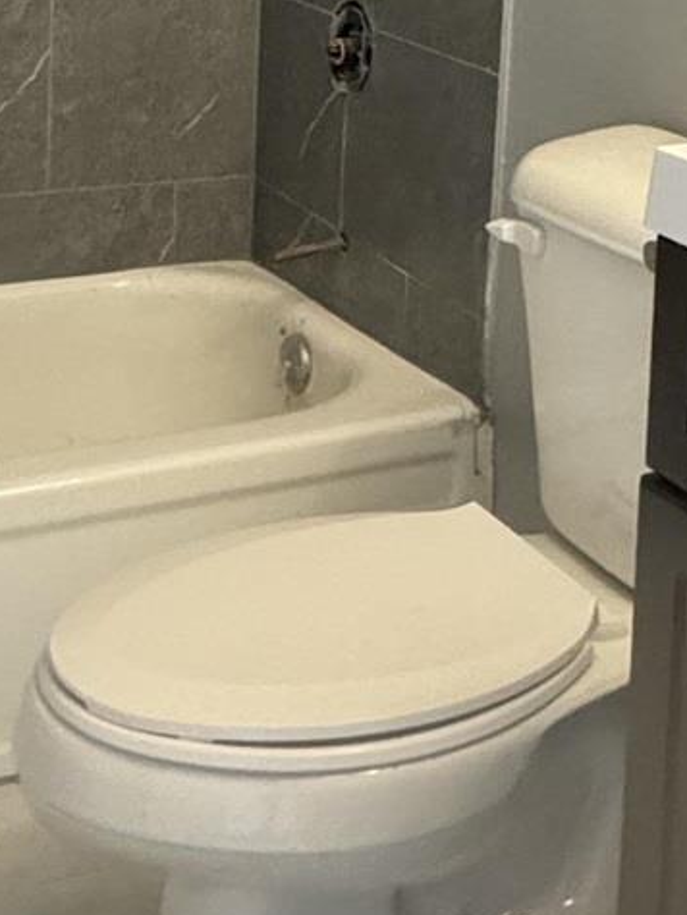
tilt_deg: -7.3
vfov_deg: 26.6
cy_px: -48
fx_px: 1798
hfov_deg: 21.6
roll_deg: -2.1
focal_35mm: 68
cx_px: 359
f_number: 2.2
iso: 1000
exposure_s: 1/40
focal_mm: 2.22
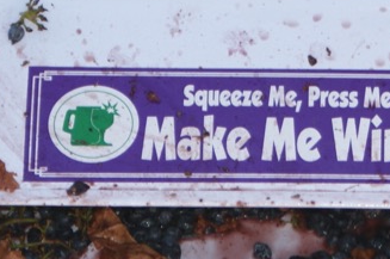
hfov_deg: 4.6
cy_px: 452
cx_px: 365
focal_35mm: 450
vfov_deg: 3.0
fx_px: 4868
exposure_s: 1/125
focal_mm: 70
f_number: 5.6
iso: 125
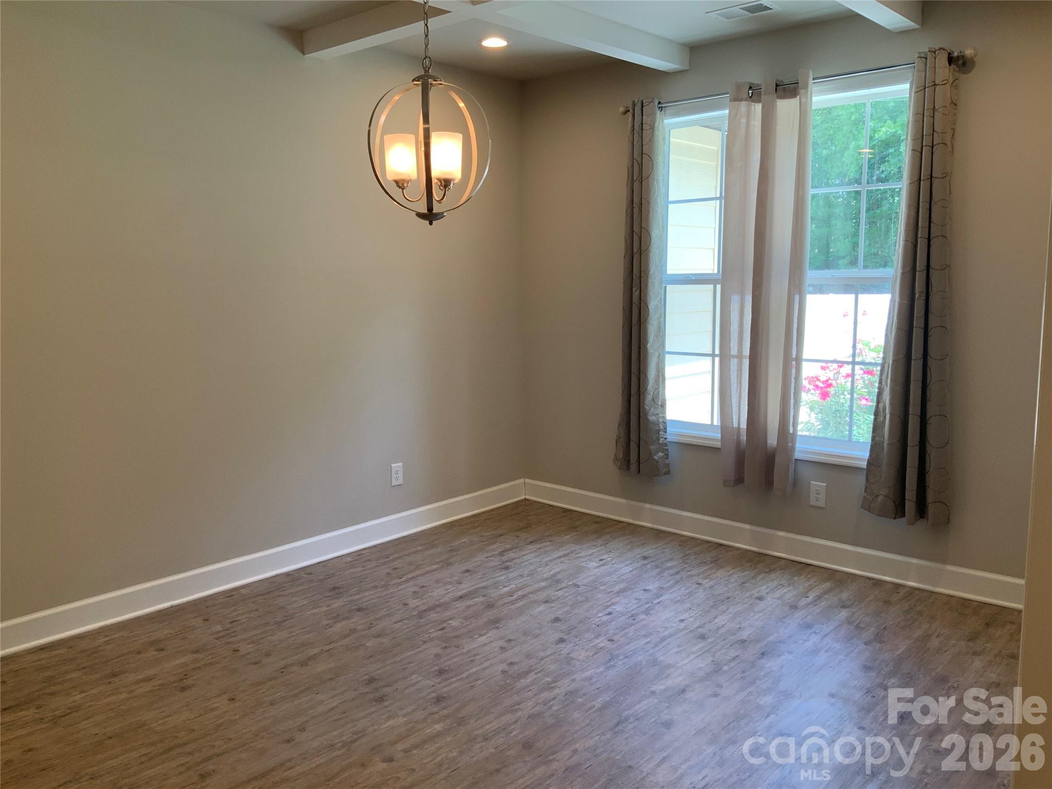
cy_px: 394
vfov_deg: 48.2
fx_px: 881
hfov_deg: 61.7
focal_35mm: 29
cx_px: 526
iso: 64
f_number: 1.8
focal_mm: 3
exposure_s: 1/120
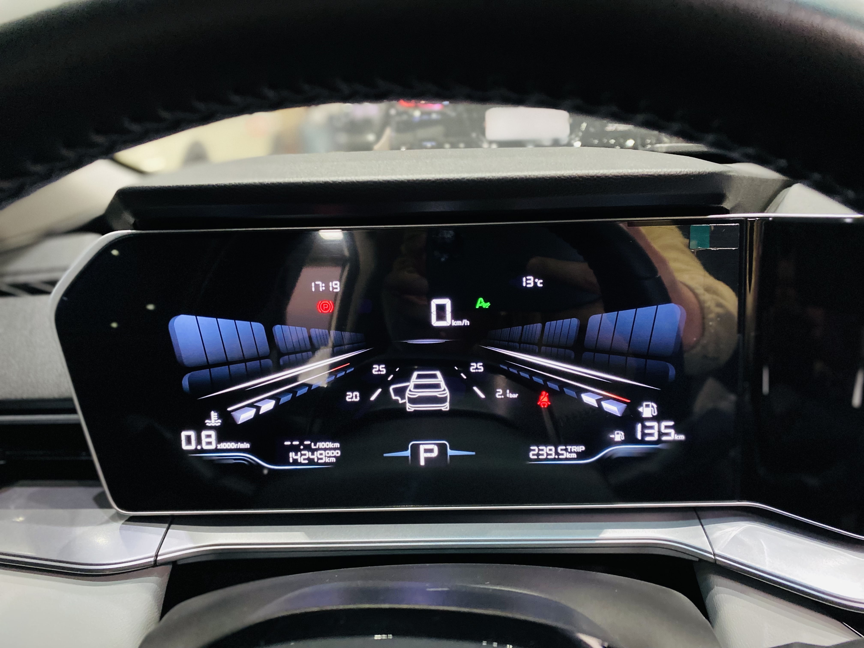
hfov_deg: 67.3
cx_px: 432
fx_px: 649
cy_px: 324
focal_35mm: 26
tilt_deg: -19.1
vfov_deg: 53.1
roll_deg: +1.7
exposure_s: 1/41
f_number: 1.8
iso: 500
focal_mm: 4.25
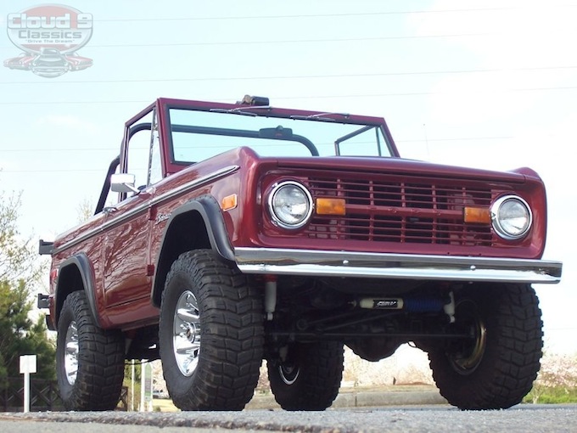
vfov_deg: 18.0
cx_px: 288
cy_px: 216
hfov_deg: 23.8
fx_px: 1367
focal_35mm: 82
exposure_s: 1/250
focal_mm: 13.5
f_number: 4.1
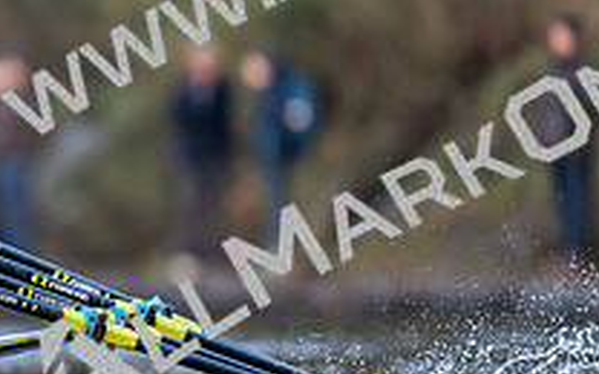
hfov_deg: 1.2
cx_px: -207
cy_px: 183
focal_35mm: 1705
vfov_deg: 0.8
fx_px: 27834
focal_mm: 600
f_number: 4
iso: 2000
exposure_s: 1/2500
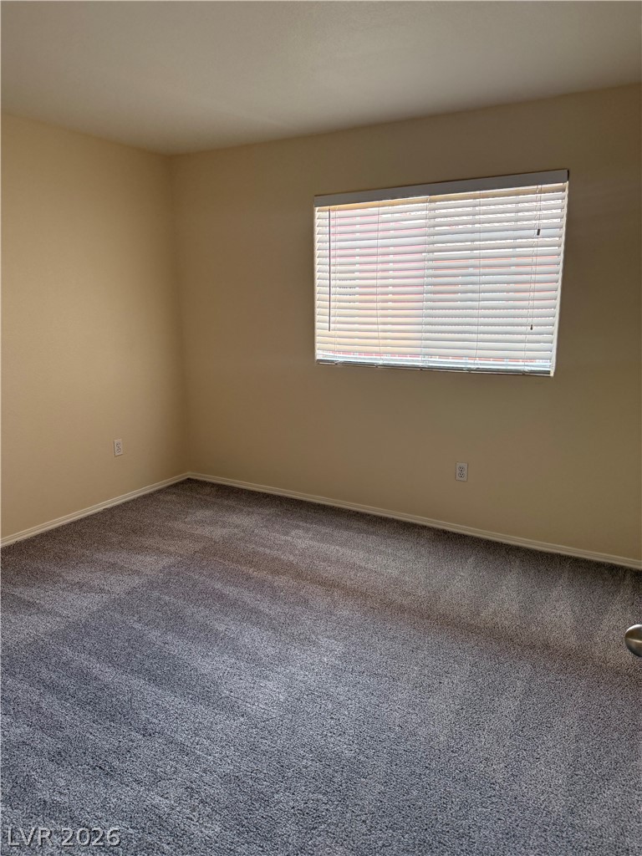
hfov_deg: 56.8
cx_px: 321
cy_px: 428
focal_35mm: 24
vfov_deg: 71.6
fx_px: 593
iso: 200
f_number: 1.78
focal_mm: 6.76
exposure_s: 1/240
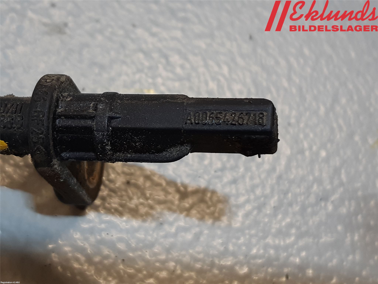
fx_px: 284
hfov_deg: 67.3
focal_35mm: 26
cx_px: 189
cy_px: 142
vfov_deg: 53.1
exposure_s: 1/50
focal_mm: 3.93
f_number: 1.7
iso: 50
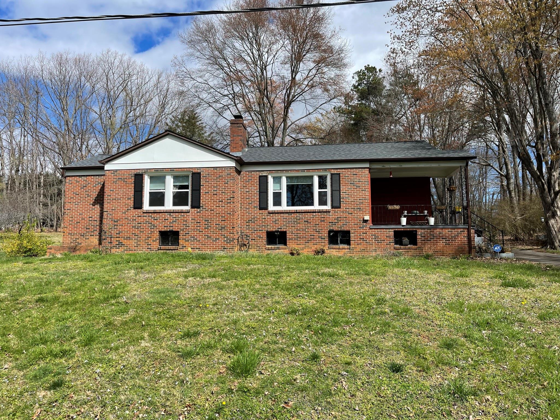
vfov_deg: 53.1
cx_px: 280
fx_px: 421
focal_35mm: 26
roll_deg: -0.5
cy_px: 210
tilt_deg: +5.6
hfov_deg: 67.3
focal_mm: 5.1
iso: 32
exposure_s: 1/3663
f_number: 1.6
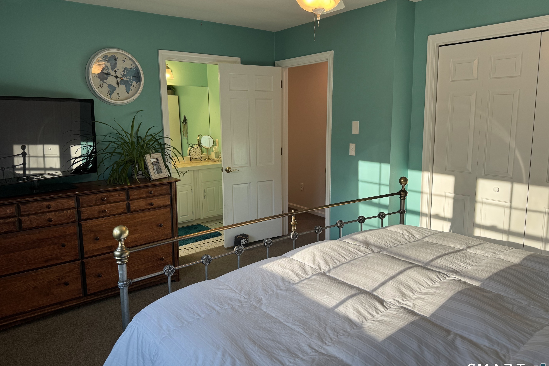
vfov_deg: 51.3
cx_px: 275
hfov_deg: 71.5
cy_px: 172
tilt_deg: -8.9
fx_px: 381
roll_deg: +0.8
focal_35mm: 25
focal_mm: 6.76
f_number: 1.78
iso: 100
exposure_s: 1/120
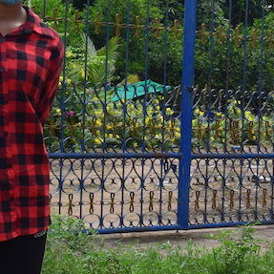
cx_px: 358
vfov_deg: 15.2
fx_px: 1030
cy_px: 131
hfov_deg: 14.5
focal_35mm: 115
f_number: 11
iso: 400
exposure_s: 1/400
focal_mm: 24
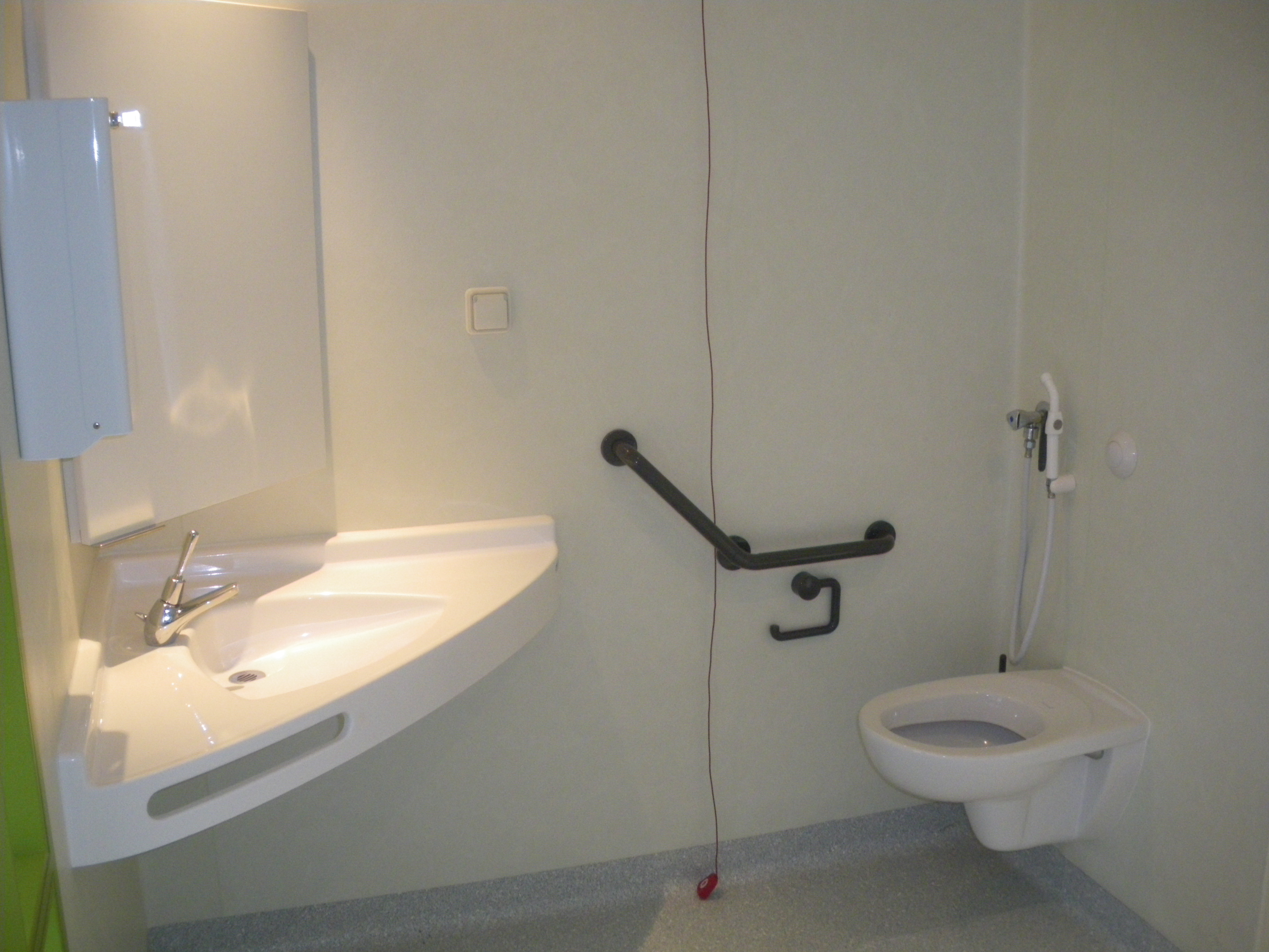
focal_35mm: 36
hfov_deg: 51.4
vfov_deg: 39.7
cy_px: 476
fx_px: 1320
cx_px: 634
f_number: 3.5
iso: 400
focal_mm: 6.3
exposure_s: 1/50
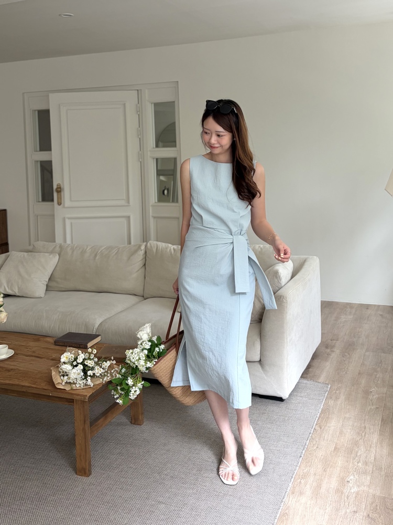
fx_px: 394
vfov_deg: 67.3
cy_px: 262
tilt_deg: -1.5
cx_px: 196
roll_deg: +2.2
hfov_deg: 53.1
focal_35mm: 26
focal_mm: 5.96
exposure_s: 1/122
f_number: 1.6
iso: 80
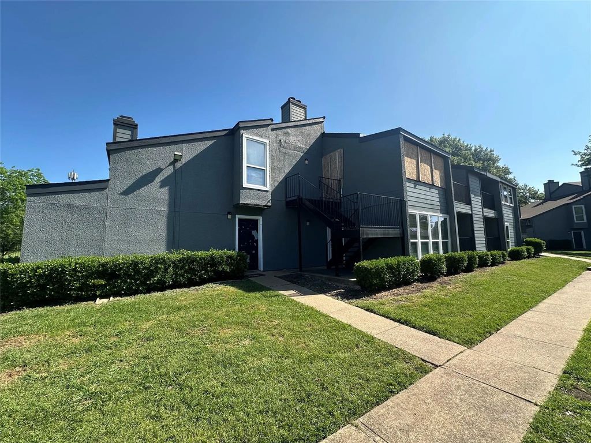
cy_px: 222
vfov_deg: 85.7
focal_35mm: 14
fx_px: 239
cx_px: 296
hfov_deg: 102.1
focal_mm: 2.22
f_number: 2.2
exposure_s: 1/855
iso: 40
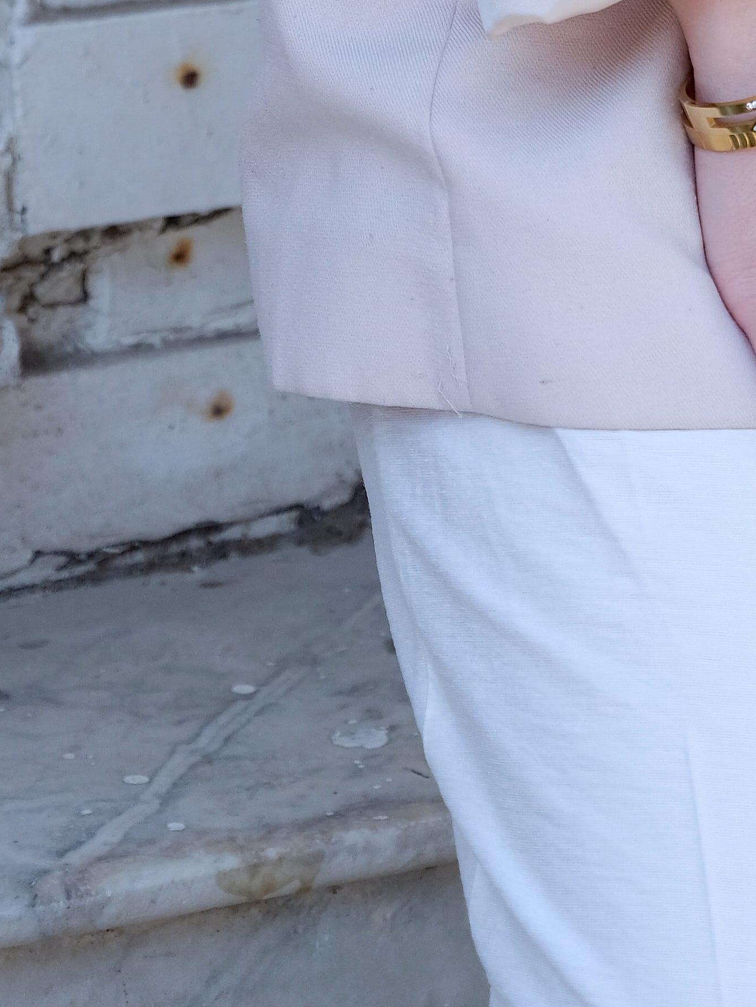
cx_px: 796
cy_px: -1164
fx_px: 7075
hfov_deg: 6.1
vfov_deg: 7.7
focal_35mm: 243
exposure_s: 1/320
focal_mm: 67.6
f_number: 5.6
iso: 320
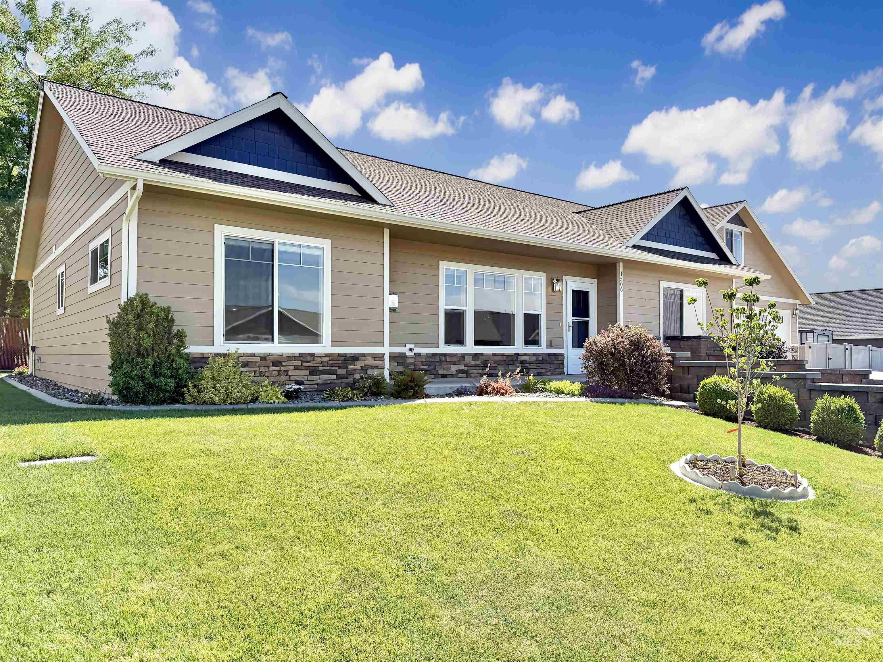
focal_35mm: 24
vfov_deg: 56.8
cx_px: 442
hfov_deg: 71.6
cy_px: 331
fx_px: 612
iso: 80
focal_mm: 6.76
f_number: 1.78
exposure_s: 1/4167
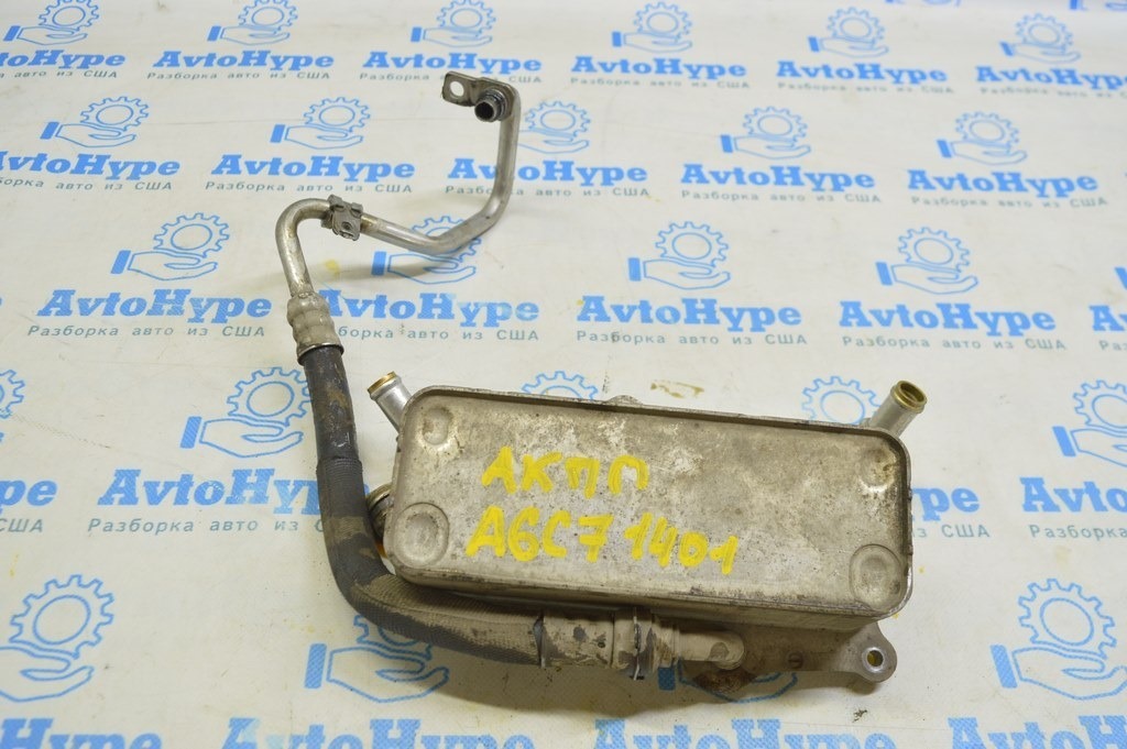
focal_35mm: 33
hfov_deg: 57.3
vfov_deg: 39.9
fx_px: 1032
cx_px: 564
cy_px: 374
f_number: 5.6
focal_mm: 22
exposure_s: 1/20
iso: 400
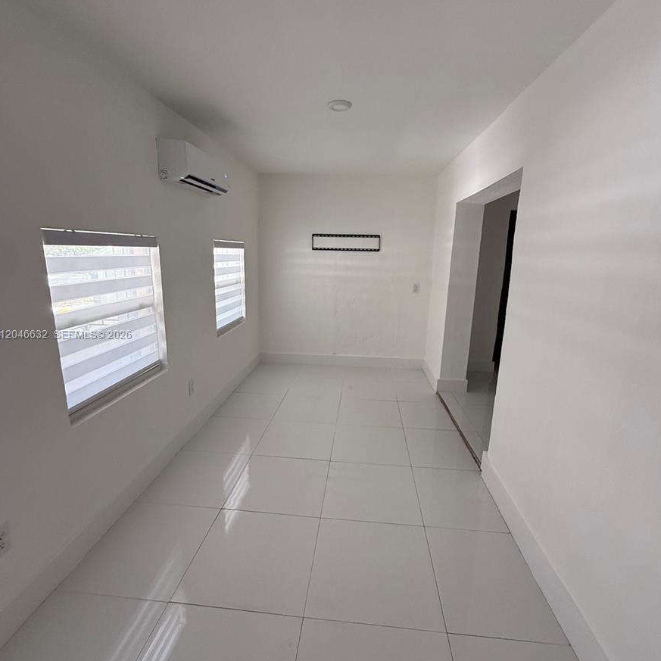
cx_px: 332
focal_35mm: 17
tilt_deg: -10.5
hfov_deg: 84.0
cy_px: 335
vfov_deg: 84.0
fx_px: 367
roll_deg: -2.0
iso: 160
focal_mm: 2.22
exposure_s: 1/99
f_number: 2.2
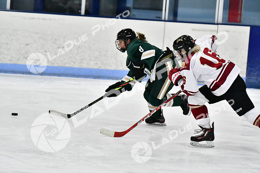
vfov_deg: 7.3
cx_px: 130
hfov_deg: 11.0
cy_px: 86
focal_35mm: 188
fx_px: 1354
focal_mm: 125
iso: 8000
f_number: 2.8
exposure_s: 1/1250
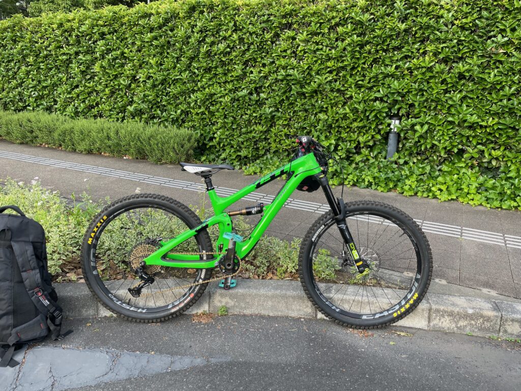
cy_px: 196
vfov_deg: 53.1
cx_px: 260
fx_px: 391
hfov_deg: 67.3
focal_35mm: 26
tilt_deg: -14.5
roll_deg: -0.2
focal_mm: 4.2
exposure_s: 1/255
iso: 32
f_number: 1.6
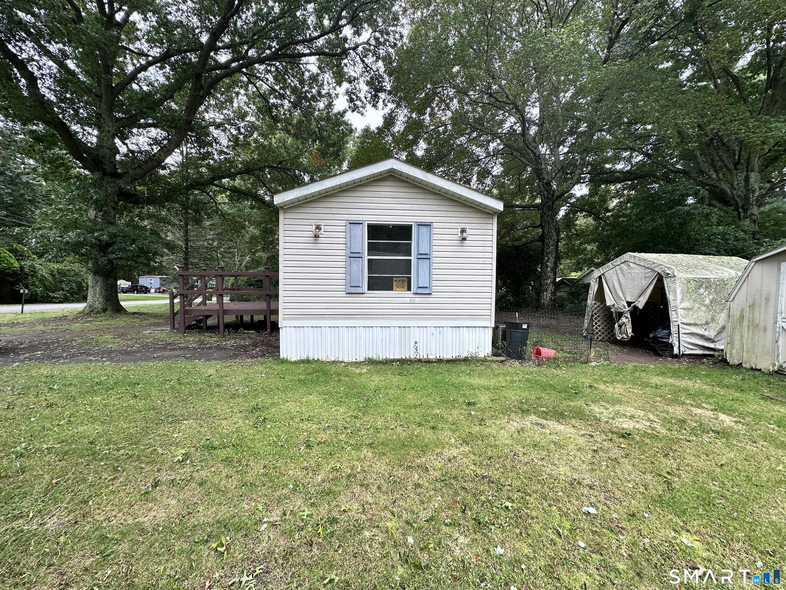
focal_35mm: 14
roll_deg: -0.3
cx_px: 393
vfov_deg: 85.7
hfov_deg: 102.1
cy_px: 295
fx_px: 318
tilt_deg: -0.7
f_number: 2.2
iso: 50
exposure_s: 1/163
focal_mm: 2.22
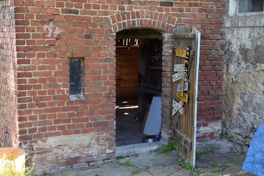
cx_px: 132
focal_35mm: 60
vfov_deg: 22.6
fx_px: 440
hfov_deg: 33.4
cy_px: 88
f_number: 4.5
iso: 400
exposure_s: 1/80
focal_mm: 40
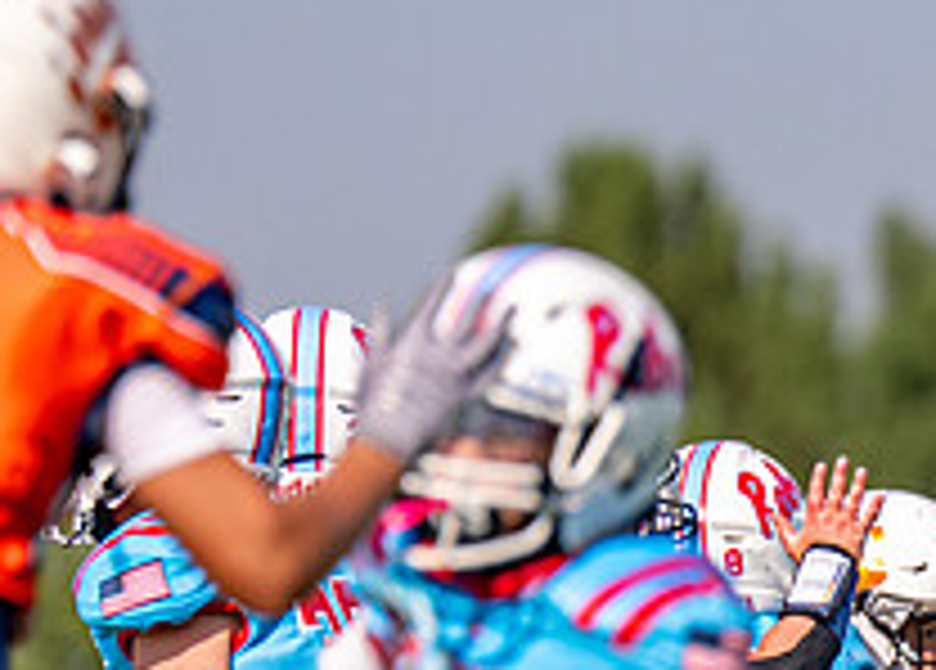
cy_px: 762
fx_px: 28791
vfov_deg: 1.3
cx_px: 1523
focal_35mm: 1082
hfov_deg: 1.9
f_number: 2.8
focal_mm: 200
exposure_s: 1/4000
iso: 125
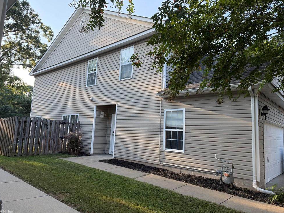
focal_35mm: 25
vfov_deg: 54.9
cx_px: 144
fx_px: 205
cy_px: 103
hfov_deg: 69.4
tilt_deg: +7.1
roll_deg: -1.9
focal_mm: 6.76
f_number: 1.78
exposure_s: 1/649
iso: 100
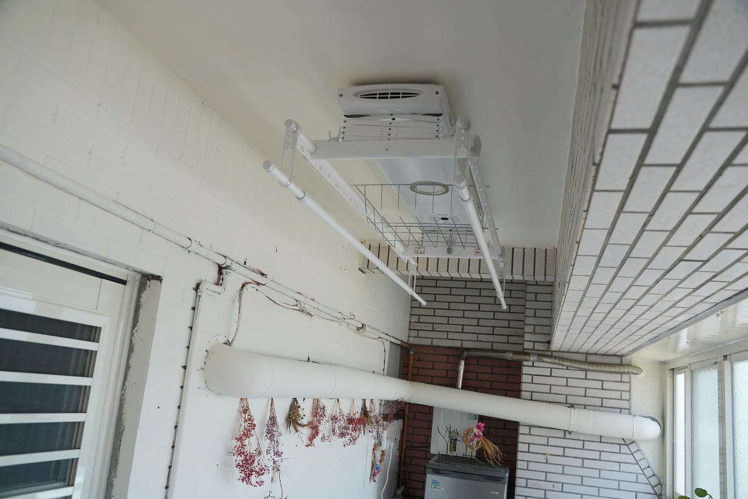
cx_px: 374
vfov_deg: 46.4
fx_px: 582
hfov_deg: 65.5
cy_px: 250
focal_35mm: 28
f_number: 4
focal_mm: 28
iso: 500
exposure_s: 1/160
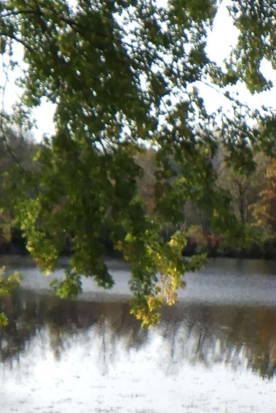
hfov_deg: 11.8
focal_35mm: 116
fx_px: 1334
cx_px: 72
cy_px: 326
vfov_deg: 17.5
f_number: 4.2
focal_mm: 5
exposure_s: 1/500
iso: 125
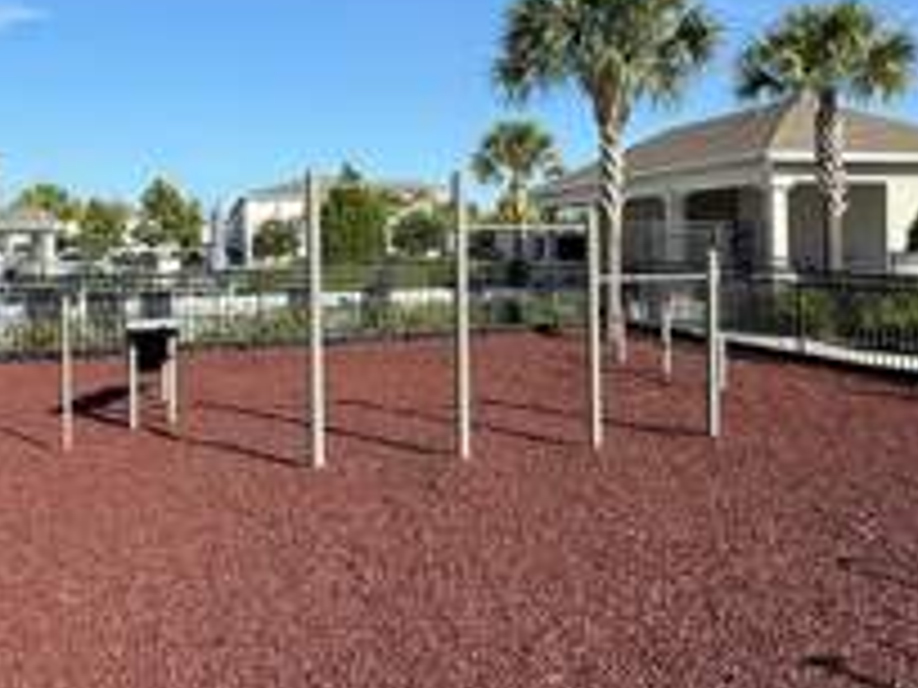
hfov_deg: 55.3
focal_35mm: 33
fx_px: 875
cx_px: 490
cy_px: 238
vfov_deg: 42.5
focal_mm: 2.22
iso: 50
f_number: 2.2
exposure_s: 1/1312
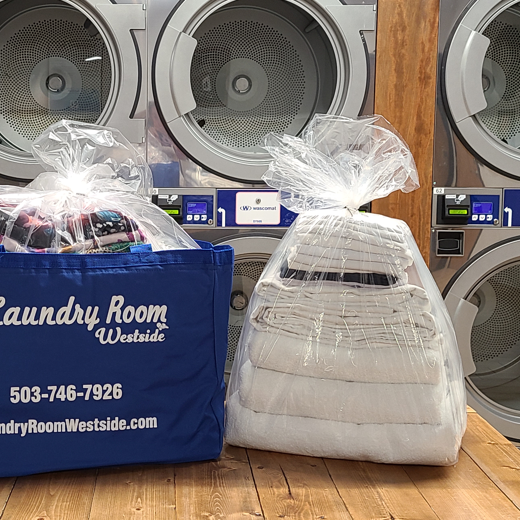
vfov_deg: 46.0
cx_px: 151
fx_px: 612
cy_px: 244
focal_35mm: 36
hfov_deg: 45.0
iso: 125
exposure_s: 1/60
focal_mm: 5.4
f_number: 1.8
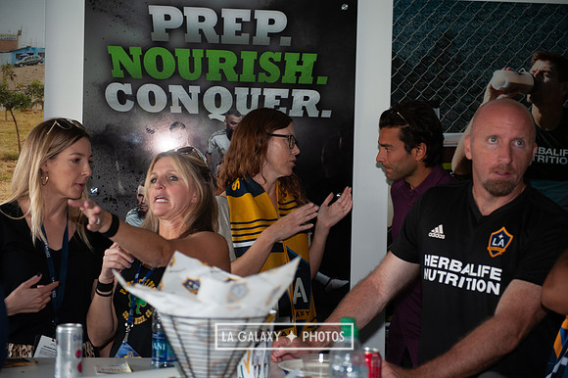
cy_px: 189
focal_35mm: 70
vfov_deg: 19.4
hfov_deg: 28.9
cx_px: 284
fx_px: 1104
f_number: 3.5
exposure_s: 1/60
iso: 200
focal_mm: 70
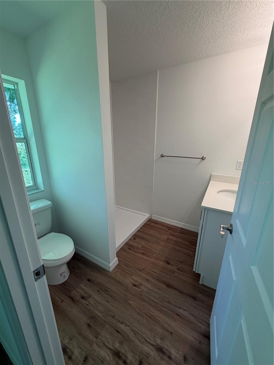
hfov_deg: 85.7
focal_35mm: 14
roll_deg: -1.3
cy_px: 182
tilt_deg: -17.2
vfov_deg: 102.1
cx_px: 137
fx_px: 148
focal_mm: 2.22
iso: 125
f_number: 2.2
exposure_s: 1/120
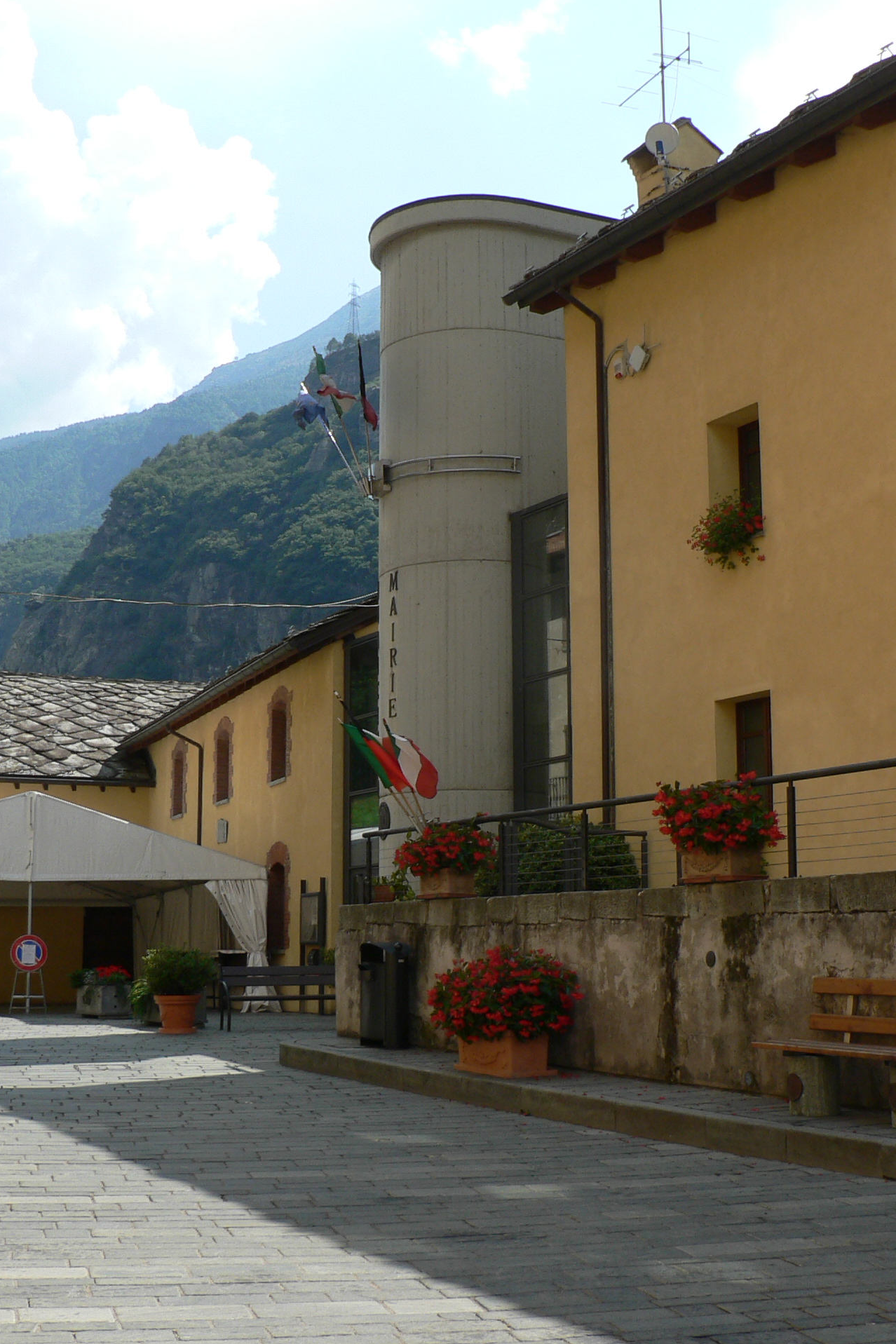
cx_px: 430
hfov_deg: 27.0
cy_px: 672
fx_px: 1867
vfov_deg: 39.6
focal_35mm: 50
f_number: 4
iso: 80
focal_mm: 6
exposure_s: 1/400
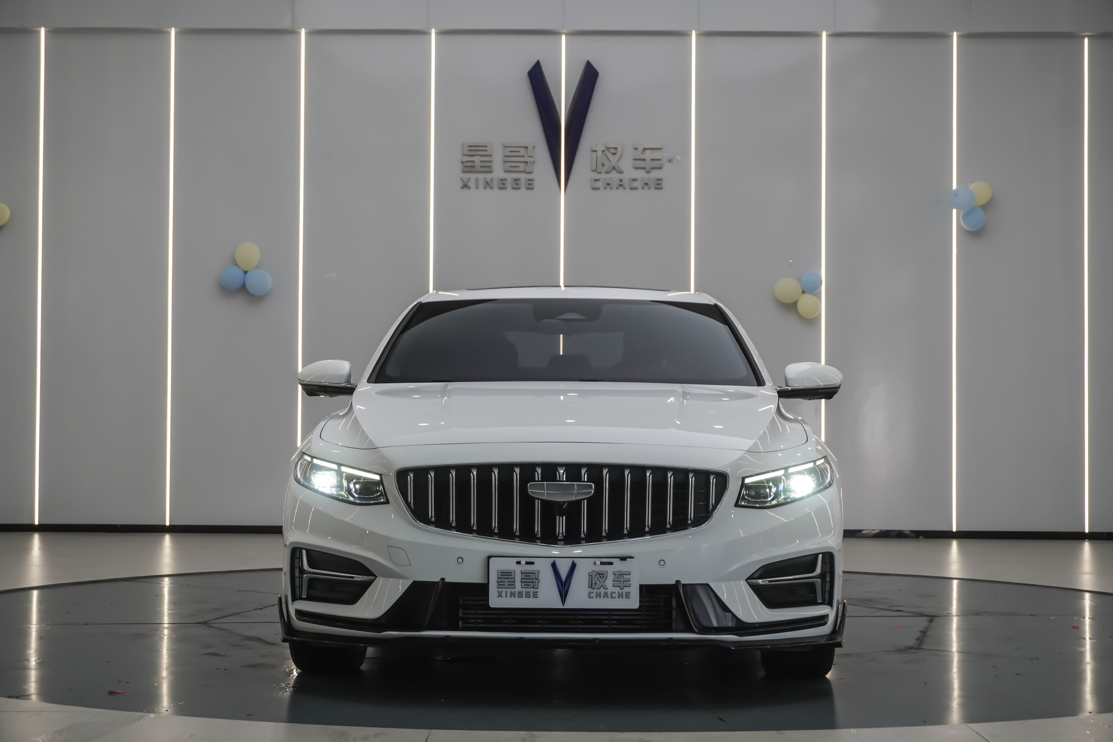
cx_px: 556
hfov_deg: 35.9
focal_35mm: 56
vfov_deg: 24.4
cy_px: 371
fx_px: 1716
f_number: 6.3
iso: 640
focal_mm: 37
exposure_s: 1/125
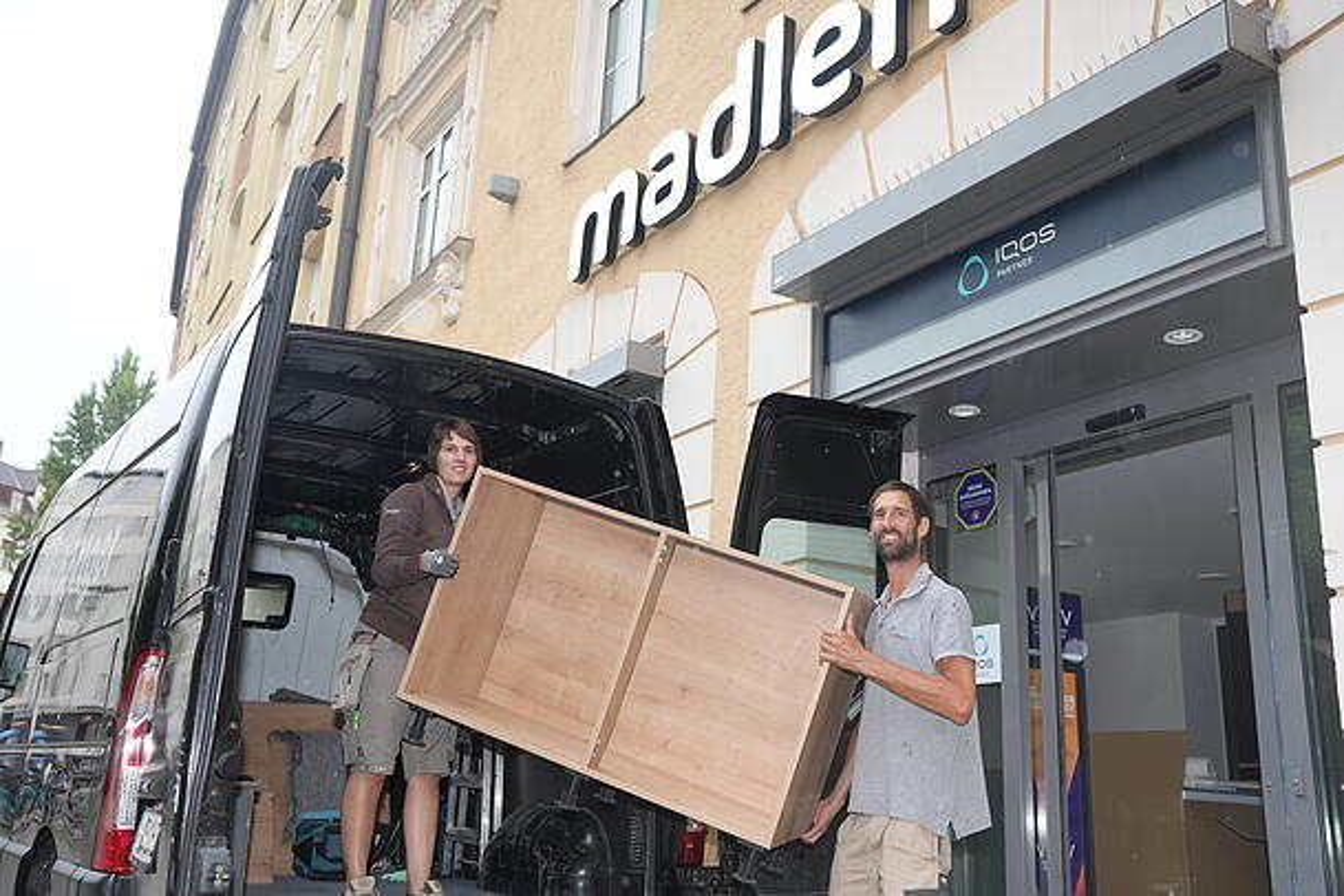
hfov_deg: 54.4
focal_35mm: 35
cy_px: 448
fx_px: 1307
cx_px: 672
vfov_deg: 37.9
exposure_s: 1/160
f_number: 4
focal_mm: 35
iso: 500
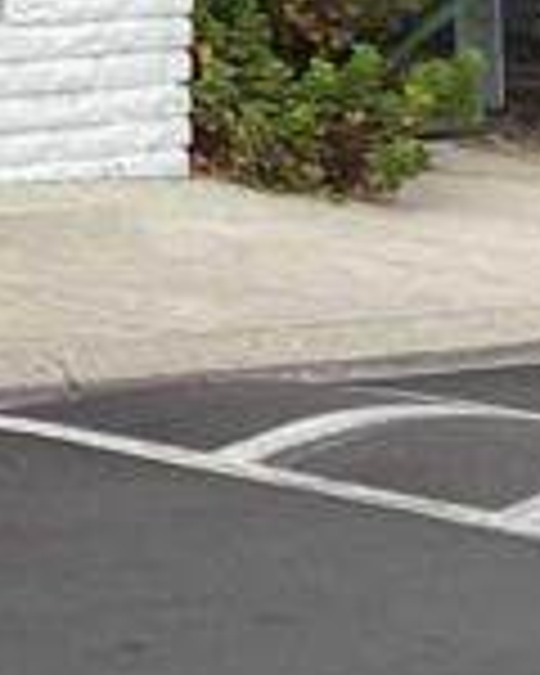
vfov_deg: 9.1
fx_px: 4115
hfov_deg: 6.6
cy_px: -414
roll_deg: -1.1
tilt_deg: -1.0
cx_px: -1305
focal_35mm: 206
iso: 25
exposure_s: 1/1006
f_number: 2.4
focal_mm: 3.3
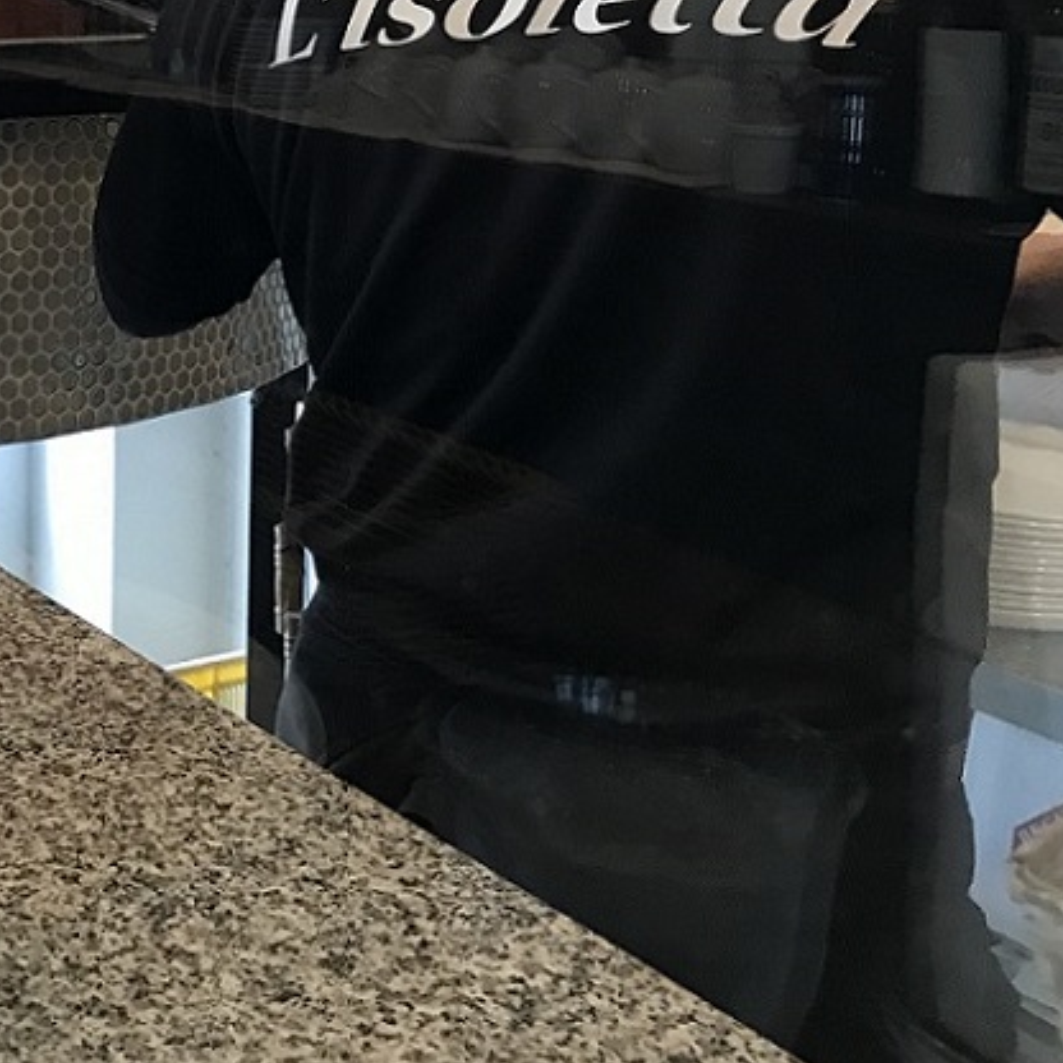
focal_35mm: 59
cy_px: 185
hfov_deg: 27.2
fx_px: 2050
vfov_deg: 28.3
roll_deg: -0.4
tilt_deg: -8.7
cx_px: -36
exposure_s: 1/15
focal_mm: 3.99
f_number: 1.8
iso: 50
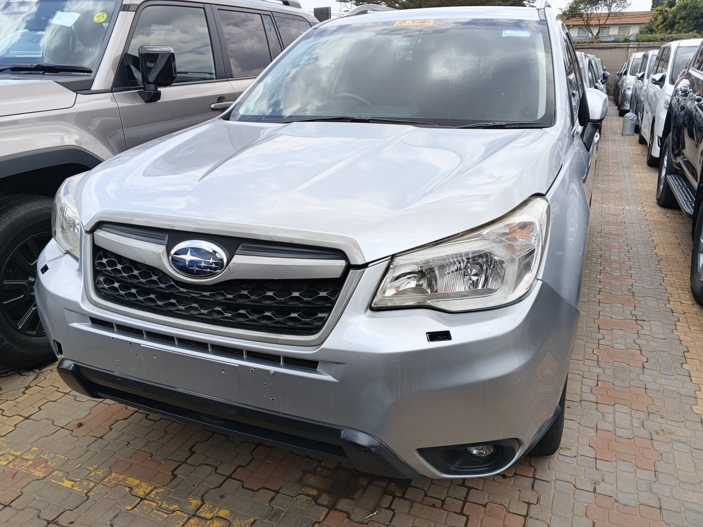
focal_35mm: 23
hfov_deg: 73.9
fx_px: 467
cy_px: 264
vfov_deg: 58.9
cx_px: 352
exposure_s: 1/172
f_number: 1.6
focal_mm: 4.09
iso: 50
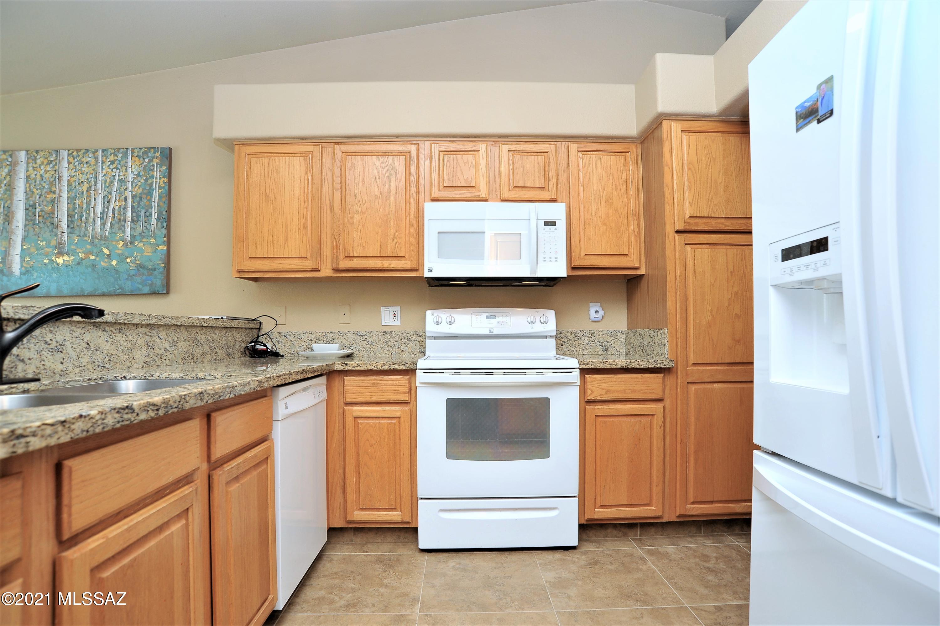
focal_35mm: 18
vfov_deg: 67.3
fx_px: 470
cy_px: 313
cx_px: 470
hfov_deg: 90.0
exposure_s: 1/80
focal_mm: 18
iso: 640
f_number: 8
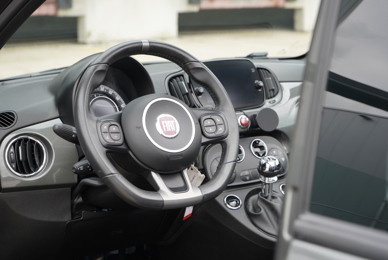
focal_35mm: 70
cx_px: 194
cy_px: 130
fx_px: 755
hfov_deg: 28.8
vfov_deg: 19.5
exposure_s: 1/80
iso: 125
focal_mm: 70
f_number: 5.6
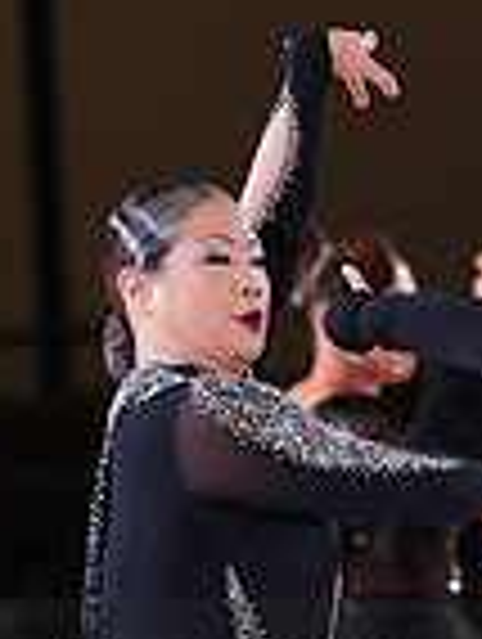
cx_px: 453
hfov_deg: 2.2
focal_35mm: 691
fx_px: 12790
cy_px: 752
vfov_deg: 2.9
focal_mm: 176
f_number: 2.8
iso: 2000
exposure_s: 1/400
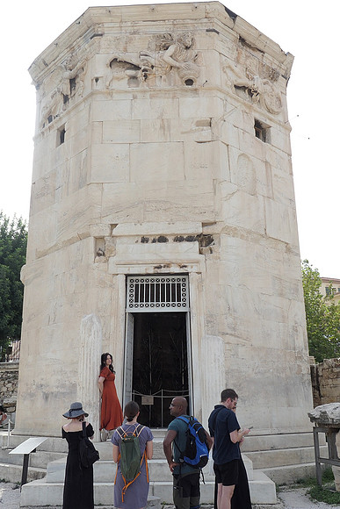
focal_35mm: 36
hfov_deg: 36.9
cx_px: 170
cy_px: 254
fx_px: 510
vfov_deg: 53.1
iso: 200
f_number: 3.5
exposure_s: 1/1300
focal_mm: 8.8
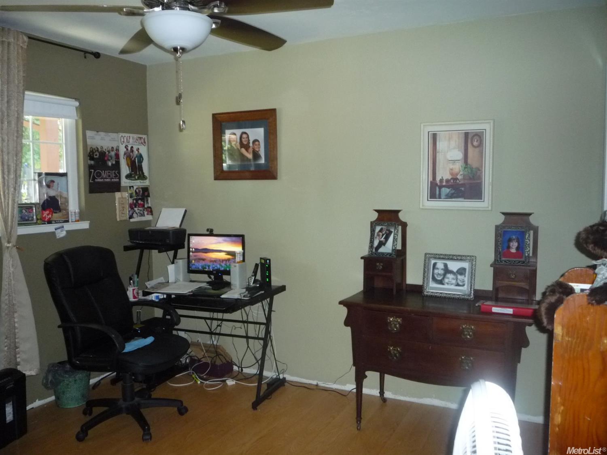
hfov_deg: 60.0
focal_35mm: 30
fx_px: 526
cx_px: 304
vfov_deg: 46.8
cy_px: 228
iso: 400
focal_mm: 5.2
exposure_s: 1/30
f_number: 3.3
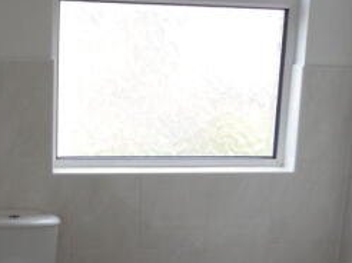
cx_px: 105
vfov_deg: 17.3
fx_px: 843
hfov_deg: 23.4
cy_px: 262
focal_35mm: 83
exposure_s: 1/47
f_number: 3.5
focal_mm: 6.3
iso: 100
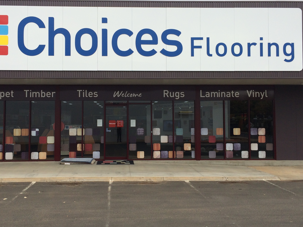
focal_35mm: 40
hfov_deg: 46.7
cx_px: 130
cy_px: 104
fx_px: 350
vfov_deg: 35.9
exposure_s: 1/1642
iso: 32
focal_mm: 4.12
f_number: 2.2
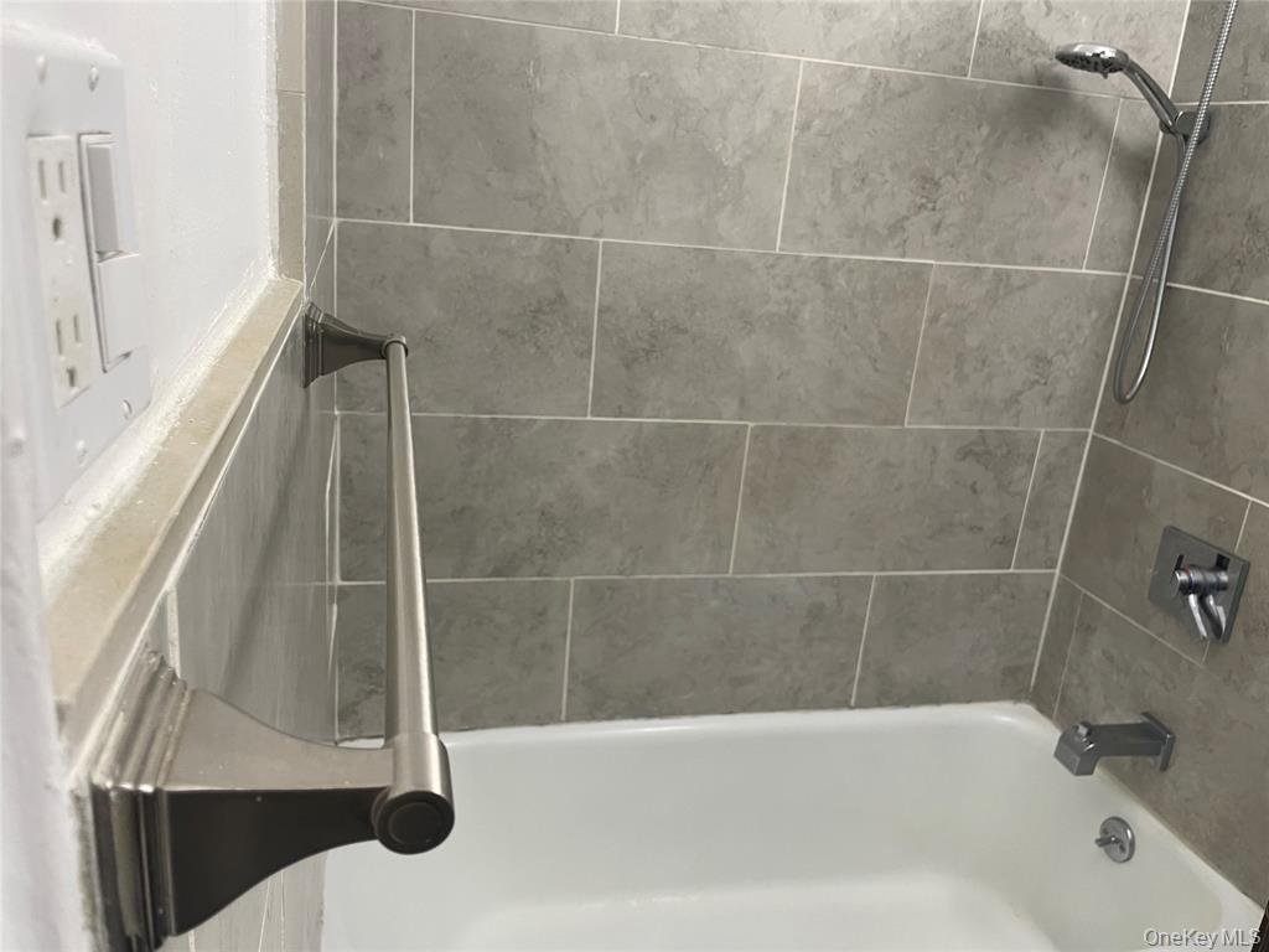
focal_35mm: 26
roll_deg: -5.7
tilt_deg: -18.0
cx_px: 634
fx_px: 953
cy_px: 476
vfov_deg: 53.1
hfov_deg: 67.3
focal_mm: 4.2
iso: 80
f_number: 1.6
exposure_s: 1/60
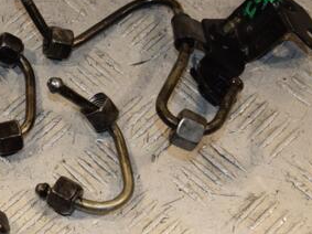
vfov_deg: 13.8
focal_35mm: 107
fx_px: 964
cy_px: 138
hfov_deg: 18.1
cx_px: 40
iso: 800
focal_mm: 35
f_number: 6.3
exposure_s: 1/200
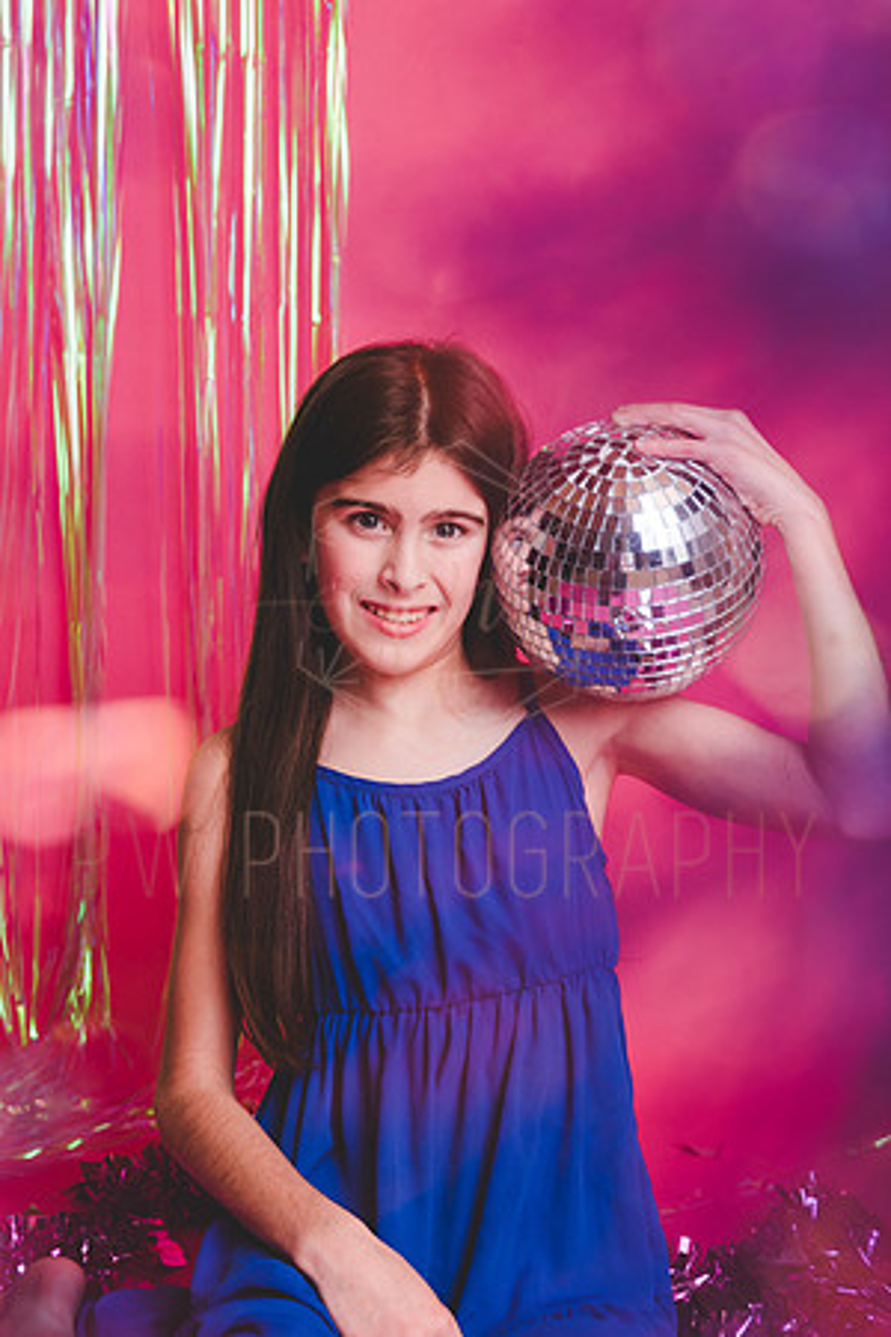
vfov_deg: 33.4
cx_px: 446
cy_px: 668
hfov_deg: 22.6
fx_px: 2227
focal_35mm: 60
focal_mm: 60
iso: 200
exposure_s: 1/200
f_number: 5.6
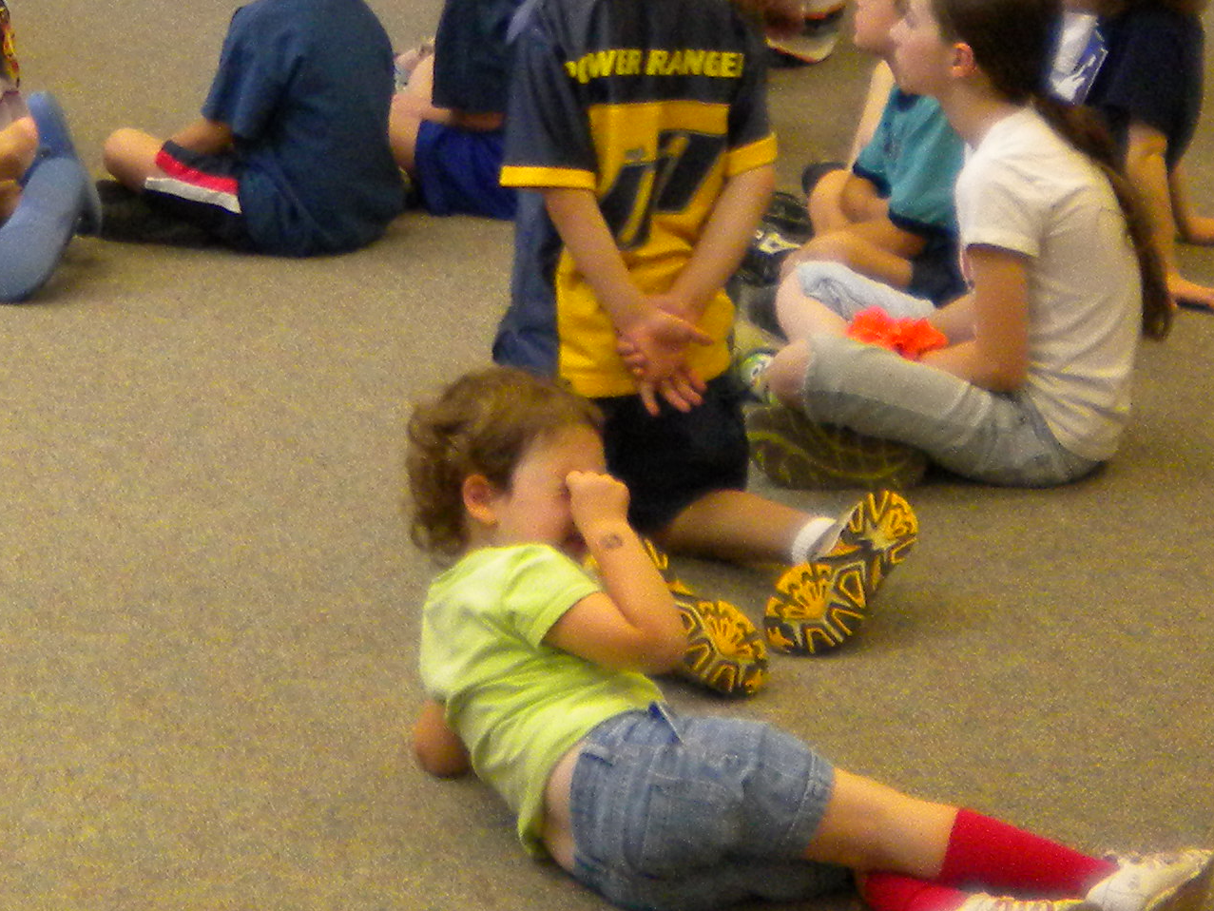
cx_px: -21
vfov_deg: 14.1
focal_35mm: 100
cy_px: -358
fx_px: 3507
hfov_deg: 19.1
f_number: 3.1
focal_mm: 6.3
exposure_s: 1/61.5
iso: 341
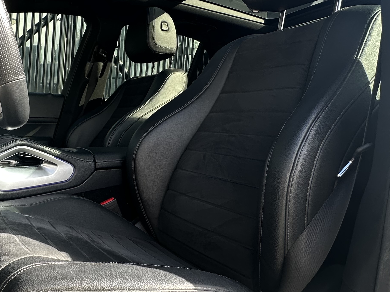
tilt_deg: -1.8
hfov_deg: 54.8
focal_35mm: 31
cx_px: 84
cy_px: 147
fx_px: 349
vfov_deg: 45.4
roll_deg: -4.6
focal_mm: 2.22
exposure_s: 1/99
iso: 50
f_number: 2.2
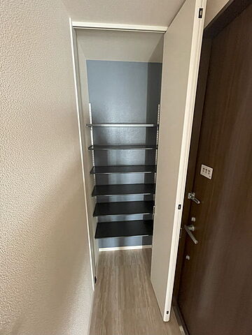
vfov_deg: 102.1
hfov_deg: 85.7
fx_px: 136
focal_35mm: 14
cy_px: 168
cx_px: 126
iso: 1000
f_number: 2.4
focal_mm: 1.55
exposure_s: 1/60
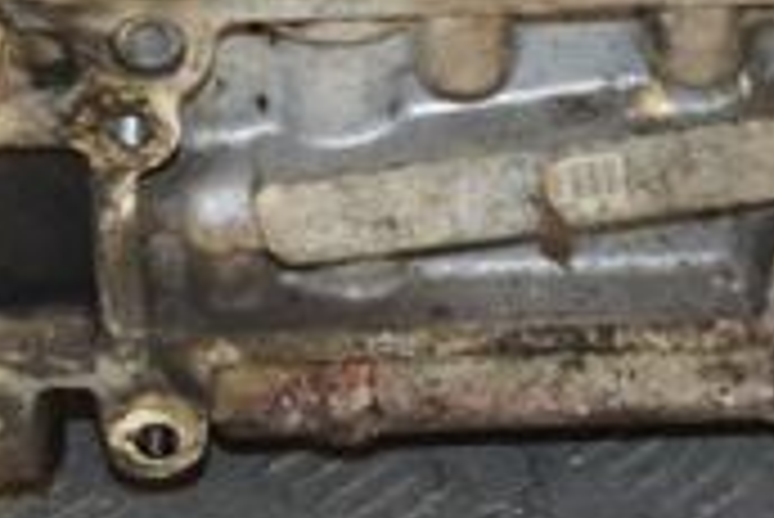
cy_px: -59
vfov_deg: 7.5
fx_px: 3932
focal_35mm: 183
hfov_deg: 11.2
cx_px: 468
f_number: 5
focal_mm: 35
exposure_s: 1/125
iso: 800
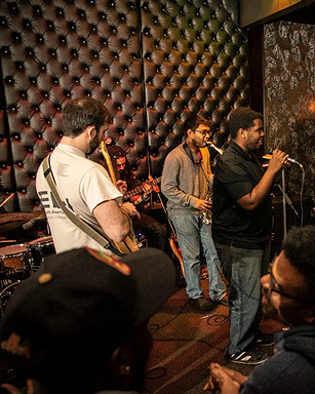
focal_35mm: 34
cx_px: 281
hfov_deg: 40.2
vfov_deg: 52.9
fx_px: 396
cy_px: 196
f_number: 4
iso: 6400
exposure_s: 1/200
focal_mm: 24
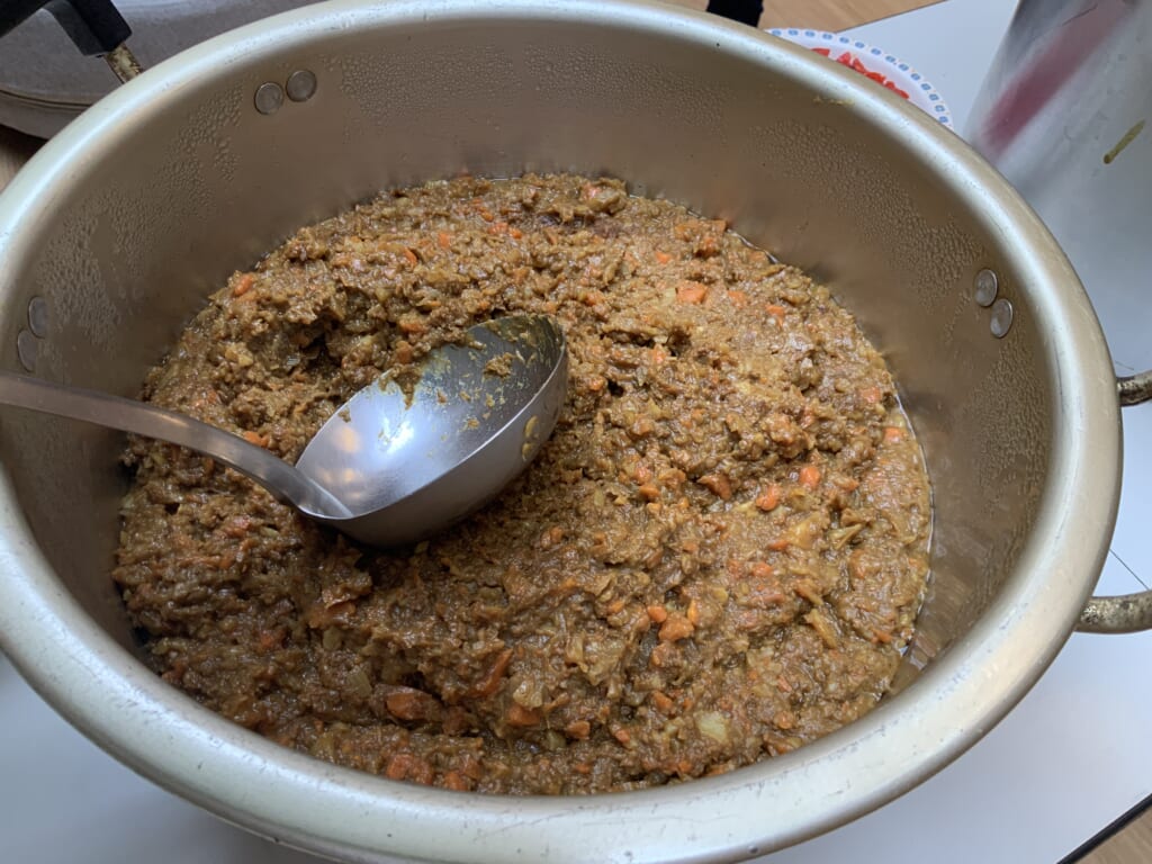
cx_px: 576
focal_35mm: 29
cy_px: 432
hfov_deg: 61.7
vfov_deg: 48.2
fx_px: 965
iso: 64
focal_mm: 3
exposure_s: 1/120
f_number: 1.8
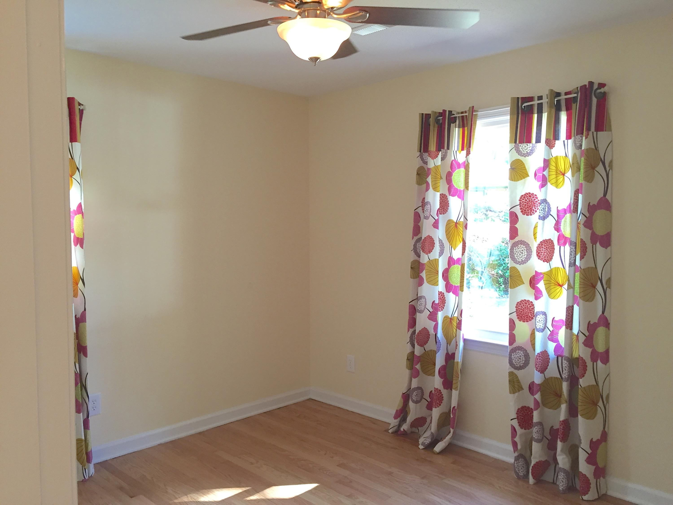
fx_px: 564
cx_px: 336
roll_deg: +0.1
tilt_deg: -3.2
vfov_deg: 48.2
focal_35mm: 29
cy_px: 252
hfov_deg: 61.7
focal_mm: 4.15
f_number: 2.2
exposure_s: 1/30
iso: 125
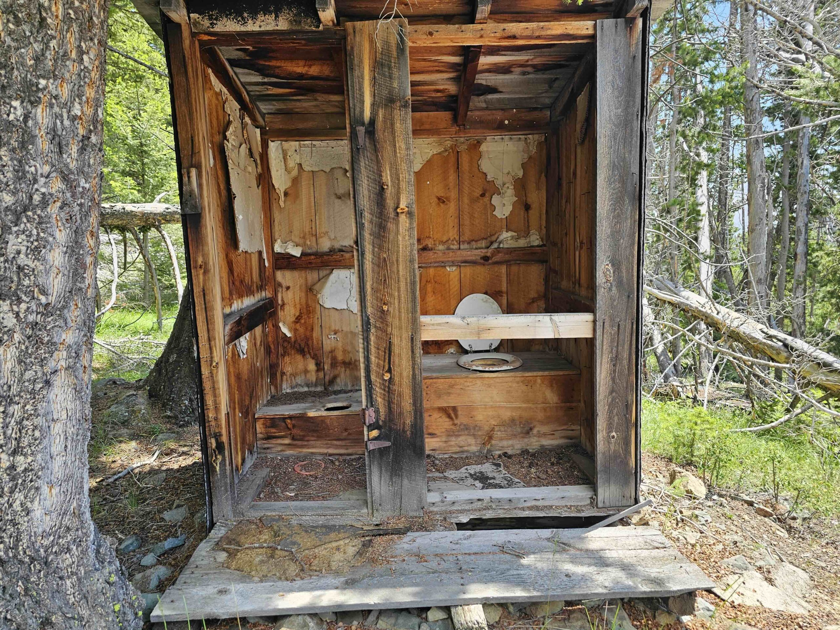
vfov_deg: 58.9
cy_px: 315
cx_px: 420
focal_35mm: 23
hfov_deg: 73.9
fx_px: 558
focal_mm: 6.3
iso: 20
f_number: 1.7
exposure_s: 1/180
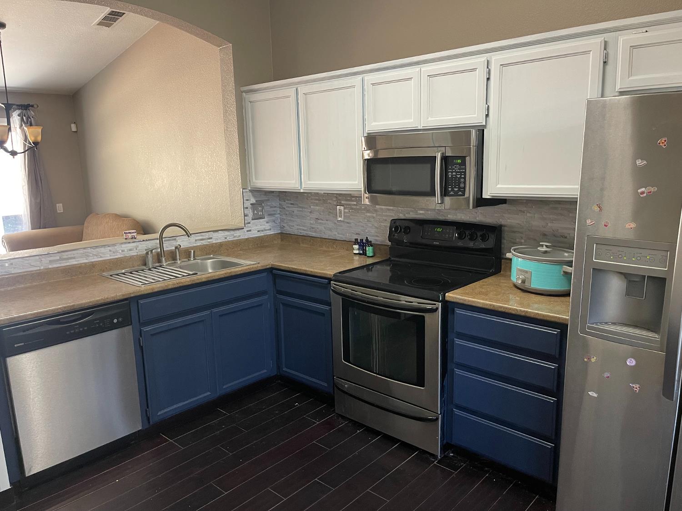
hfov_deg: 69.4
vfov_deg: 54.9
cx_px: 341
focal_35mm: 25
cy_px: 256
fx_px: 493
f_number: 1.6
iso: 320
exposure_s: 1/60
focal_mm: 5.1
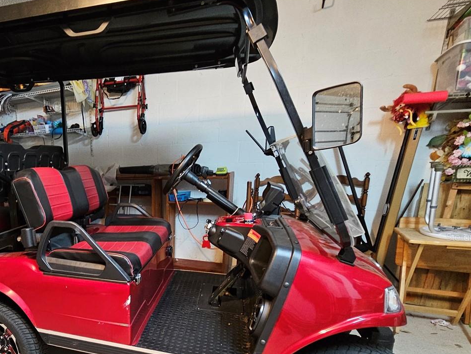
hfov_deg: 69.0
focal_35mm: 22
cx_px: 95
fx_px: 299
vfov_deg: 59.6
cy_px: 237
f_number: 2.2
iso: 640
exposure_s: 1/24
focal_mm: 2.2
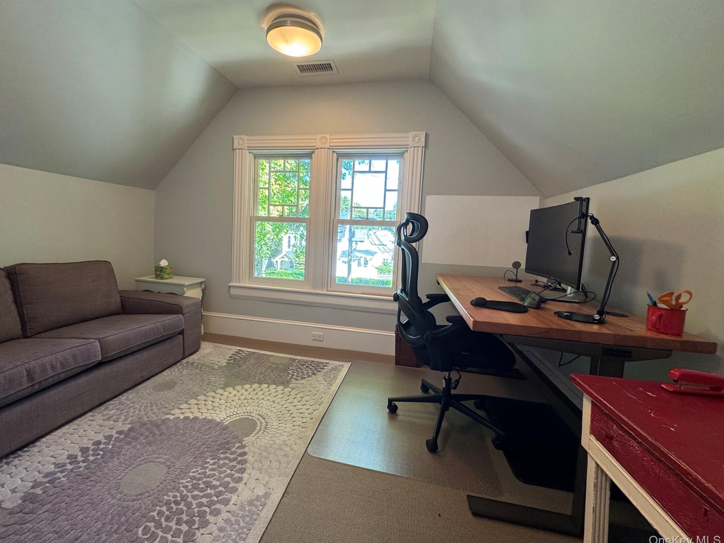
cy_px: 259
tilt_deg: -4.6
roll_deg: -3.0
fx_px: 314
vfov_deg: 81.7
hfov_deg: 98.0
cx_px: 338
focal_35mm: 15
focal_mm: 2.22
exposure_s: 1/120
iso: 200
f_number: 2.2
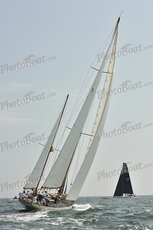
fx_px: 446
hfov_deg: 19.5
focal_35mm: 70
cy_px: 115
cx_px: 76
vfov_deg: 28.8
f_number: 11
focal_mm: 70
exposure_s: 1/800
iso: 250
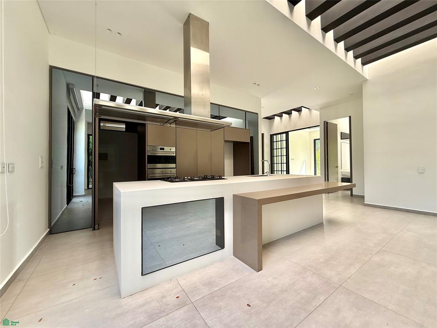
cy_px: 164
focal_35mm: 14
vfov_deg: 85.7
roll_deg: -0.1
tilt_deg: +0.4
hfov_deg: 102.1
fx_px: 177
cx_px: 218
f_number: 2.2
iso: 64
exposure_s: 1/115
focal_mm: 2.22
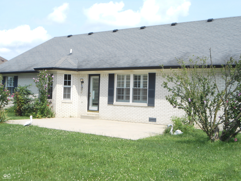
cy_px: 90
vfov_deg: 29.7
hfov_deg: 38.9
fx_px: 341
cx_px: 120
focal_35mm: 49
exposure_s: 1/320
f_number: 4.8
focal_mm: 8.8
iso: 80
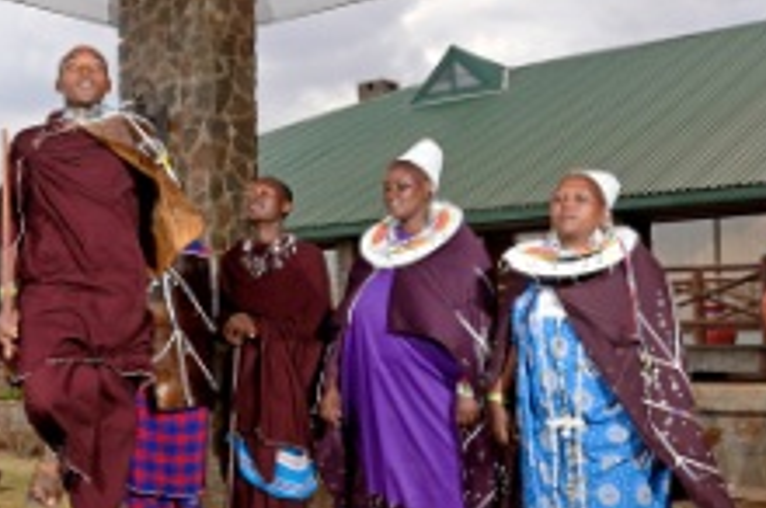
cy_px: 249
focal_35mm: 55
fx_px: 1169
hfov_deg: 34.3
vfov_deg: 24.5
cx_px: 80
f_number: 5.6
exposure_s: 1/250
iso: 400
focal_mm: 18
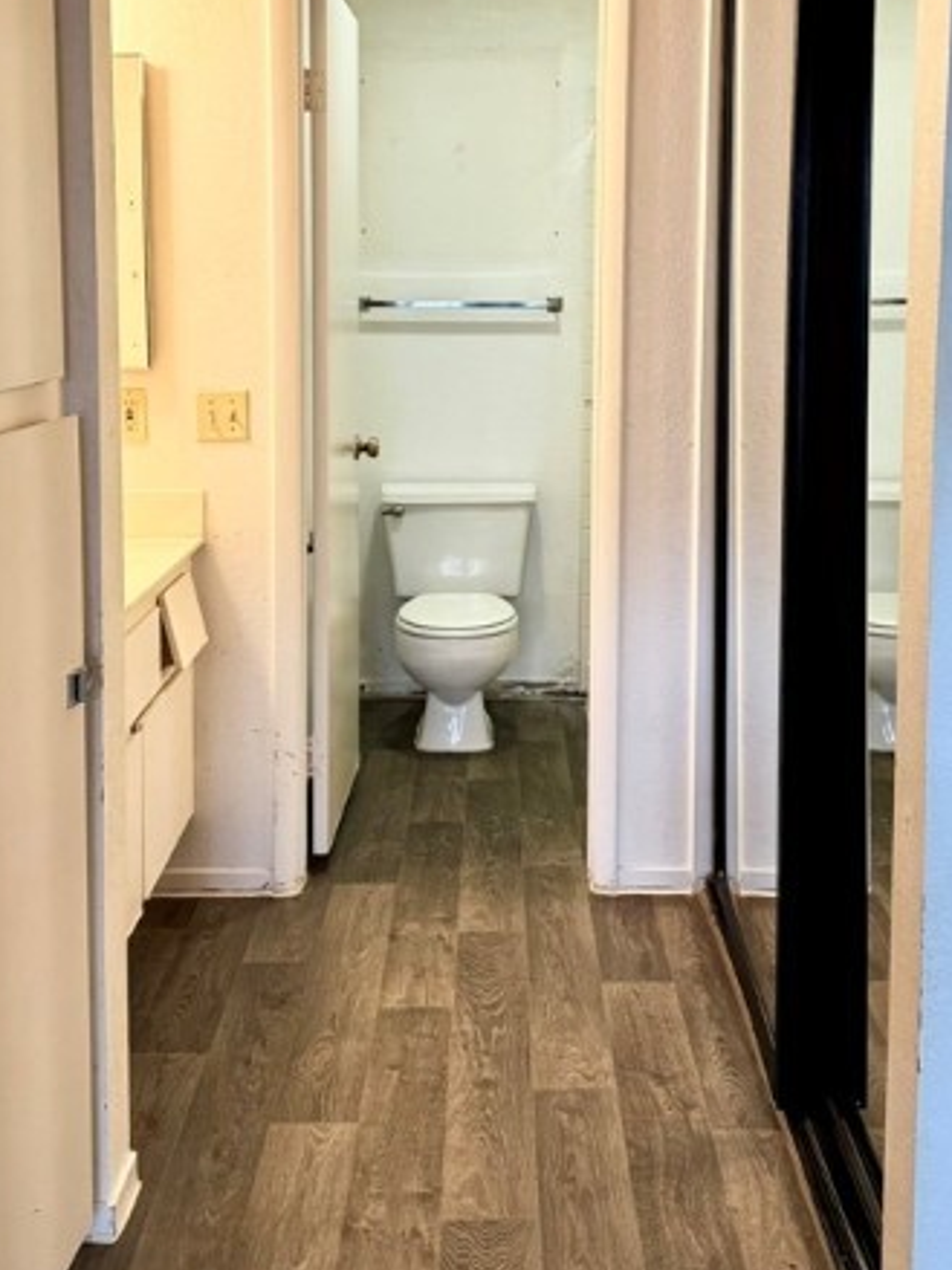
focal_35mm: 42
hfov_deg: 34.3
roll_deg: -0.8
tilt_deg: -6.4
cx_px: 521
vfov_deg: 44.1
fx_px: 1541
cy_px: 417
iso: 320
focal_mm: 6.76
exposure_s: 1/60
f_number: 1.78
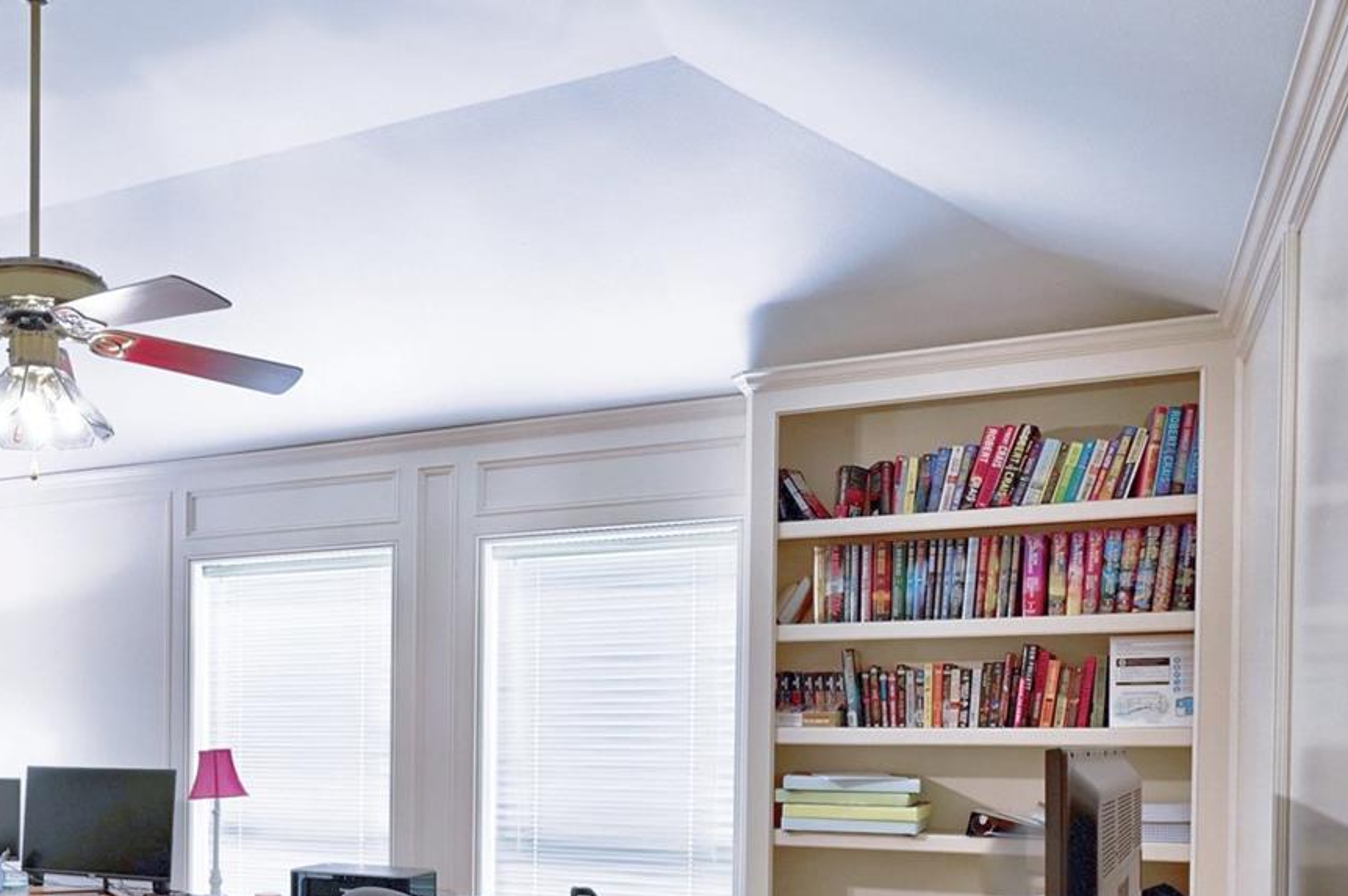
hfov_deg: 47.2
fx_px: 1422
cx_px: 217
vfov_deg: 33.6
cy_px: 765
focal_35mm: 38
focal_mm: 16
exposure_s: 1/13
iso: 400
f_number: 8
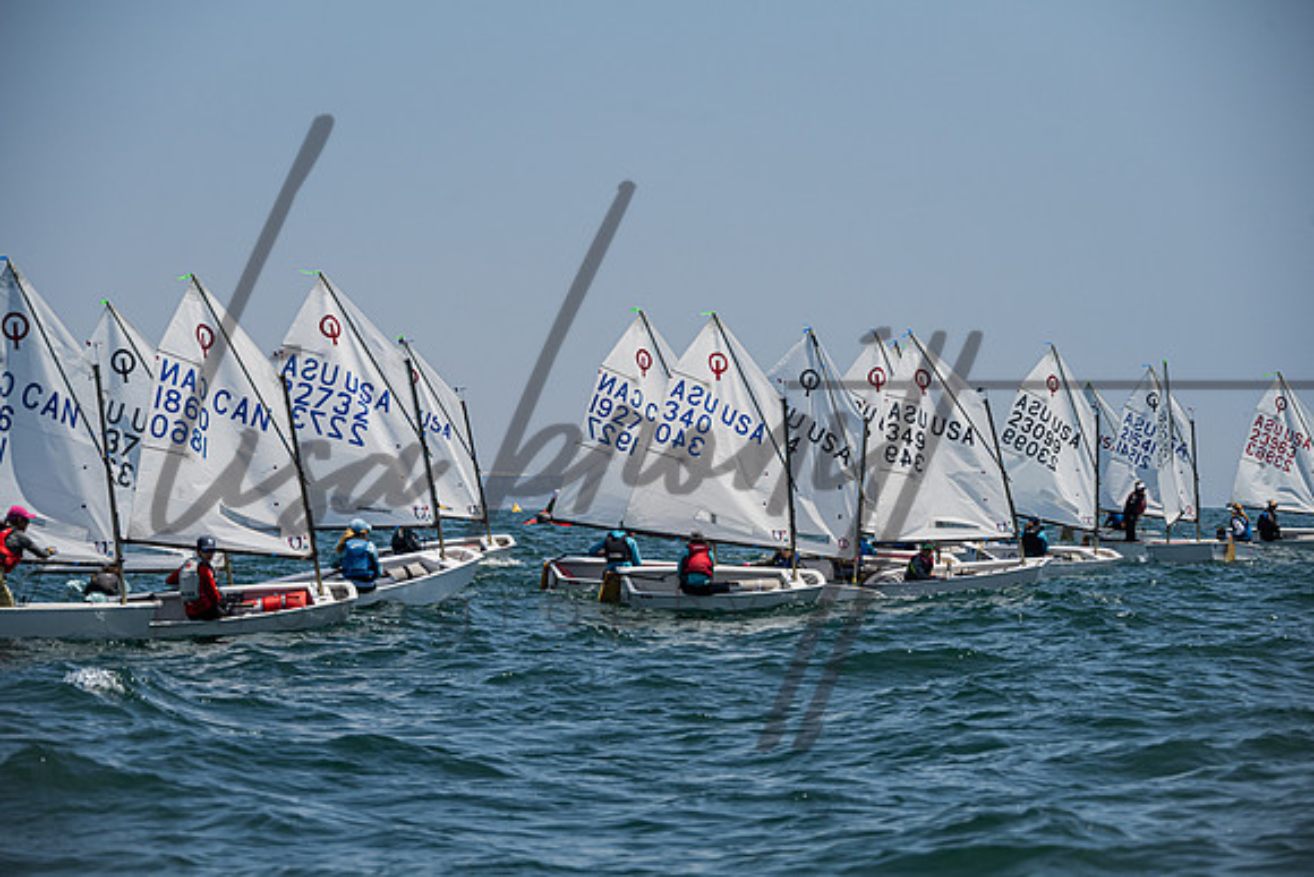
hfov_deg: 14.2
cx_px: 657
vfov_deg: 9.5
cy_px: 438
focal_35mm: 145
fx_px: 5293
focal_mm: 145
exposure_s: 1/3200
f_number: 7.1
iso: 500
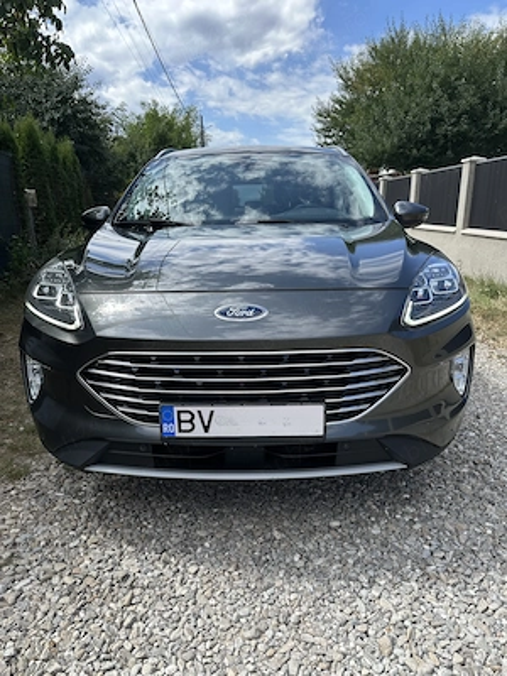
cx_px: 254
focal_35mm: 24
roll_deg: -0.8
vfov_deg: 71.6
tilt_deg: -15.7
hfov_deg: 56.8
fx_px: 469
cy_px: 338
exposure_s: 1/2252
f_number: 1.78
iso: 80
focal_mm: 6.86
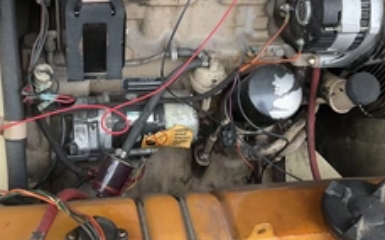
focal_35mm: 54
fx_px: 566
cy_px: 57
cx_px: 189
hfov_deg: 37.6
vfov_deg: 23.6
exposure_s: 1/223
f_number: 1.8
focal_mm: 3
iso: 25
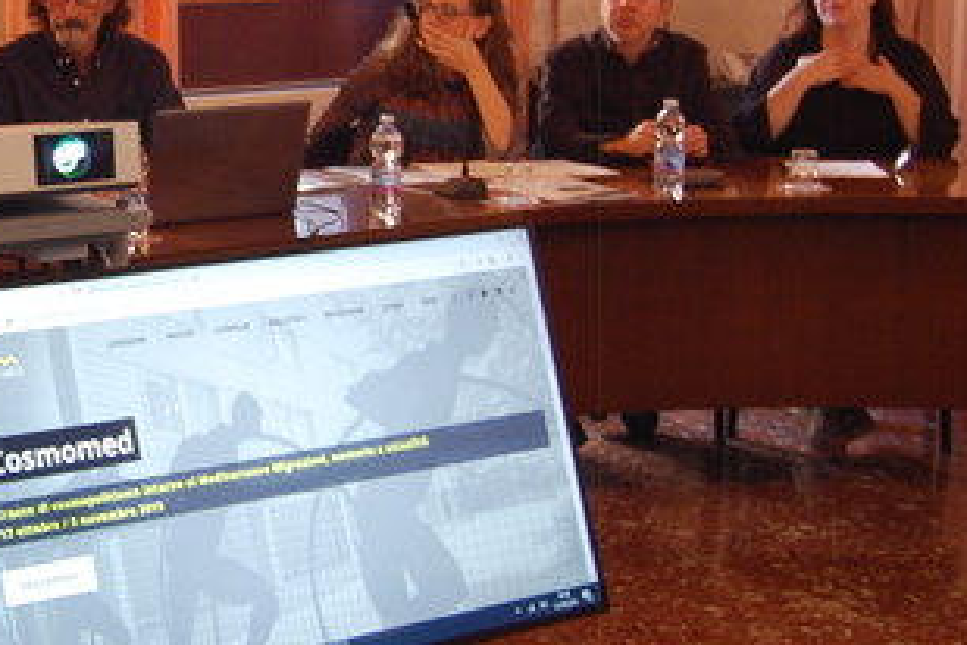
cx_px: 6
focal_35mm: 85
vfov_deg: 16.0
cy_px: 169
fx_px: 2283
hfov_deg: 23.0
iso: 800
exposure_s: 1/25
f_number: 4.2
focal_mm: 28
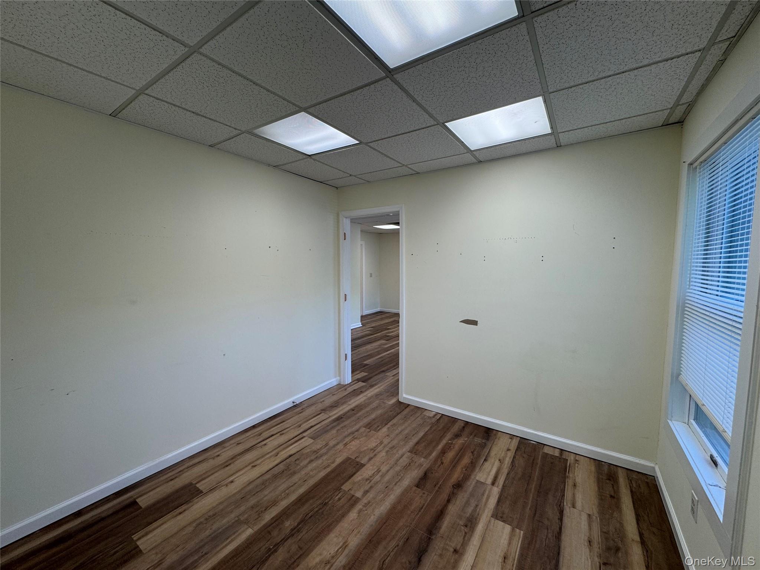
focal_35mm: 14
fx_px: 307
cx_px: 380
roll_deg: +0.4
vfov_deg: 85.7
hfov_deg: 102.1
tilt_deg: -4.3
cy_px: 285
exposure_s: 1/120
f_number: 2.2
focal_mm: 2.22
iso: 80
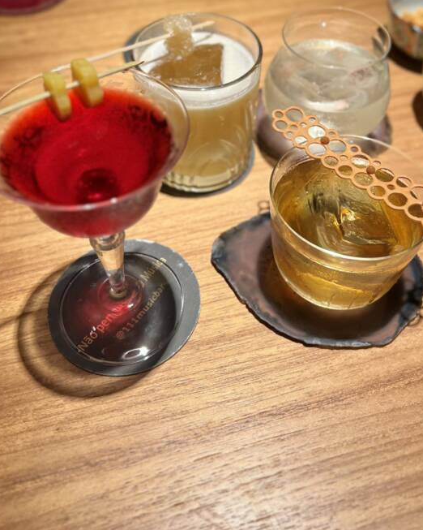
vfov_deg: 50.4
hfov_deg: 42.2
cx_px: 214
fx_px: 548
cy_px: 169
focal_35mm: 35
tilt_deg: -46.7
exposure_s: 1/60
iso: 64
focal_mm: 5.7
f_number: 1.5
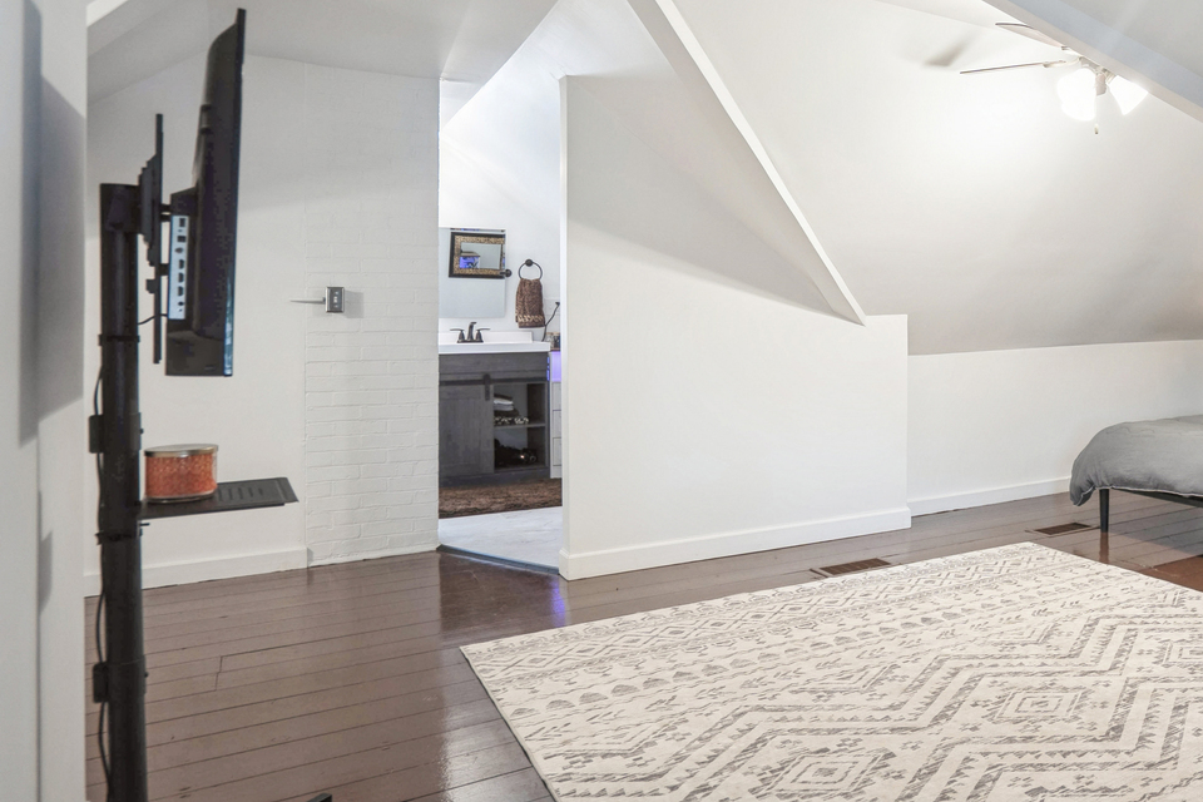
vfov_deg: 47.5
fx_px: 902
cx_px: 996
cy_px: 307
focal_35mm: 27
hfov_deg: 60.7
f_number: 4
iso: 200
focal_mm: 16
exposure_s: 1/15
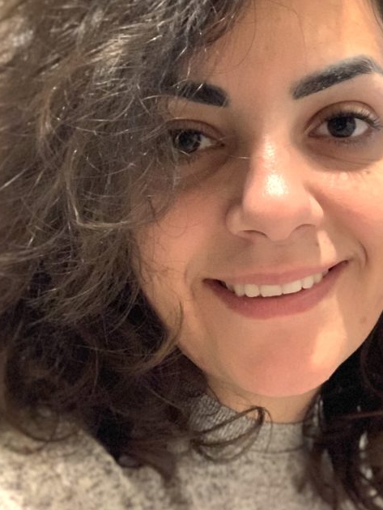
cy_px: 232
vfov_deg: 36.8
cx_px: 291
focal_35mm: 52
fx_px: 767
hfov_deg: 27.6
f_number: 2.2
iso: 500
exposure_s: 1/20
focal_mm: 2.87
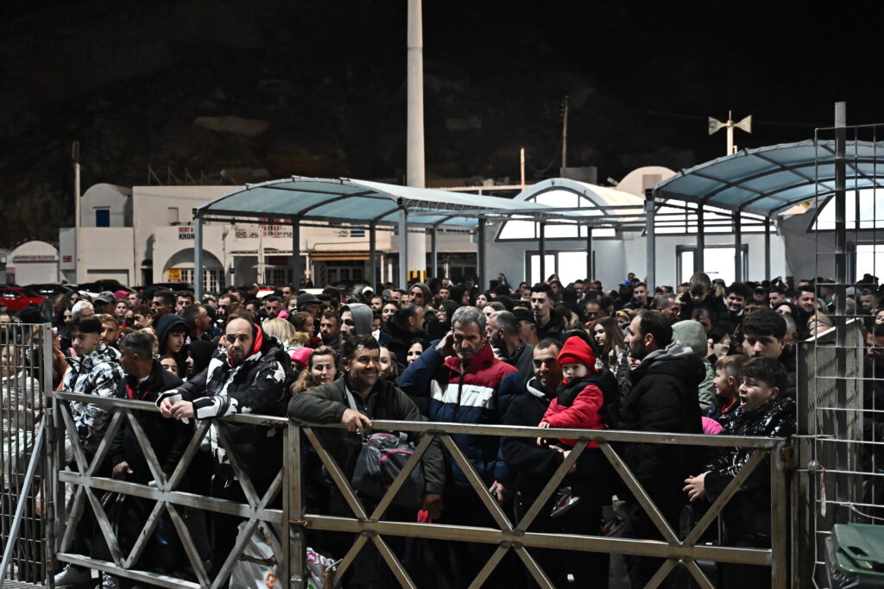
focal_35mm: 43
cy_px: 294
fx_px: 1056
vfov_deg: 31.2
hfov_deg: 45.4
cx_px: 442
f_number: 4
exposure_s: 1/100
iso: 8000
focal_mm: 43
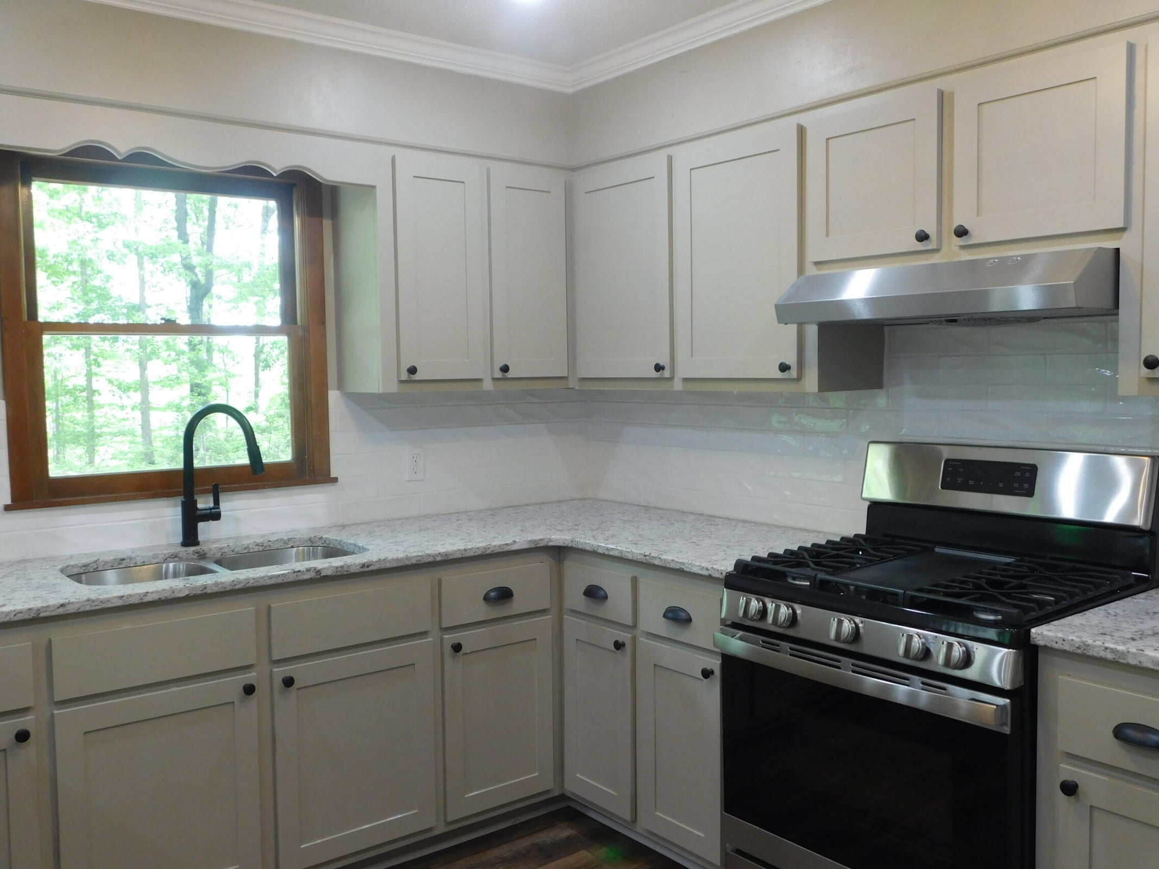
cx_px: 580
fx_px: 1005
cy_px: 434
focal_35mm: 30
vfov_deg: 46.8
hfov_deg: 60.0
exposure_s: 1/30
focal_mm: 5.3
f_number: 3.2
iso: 140
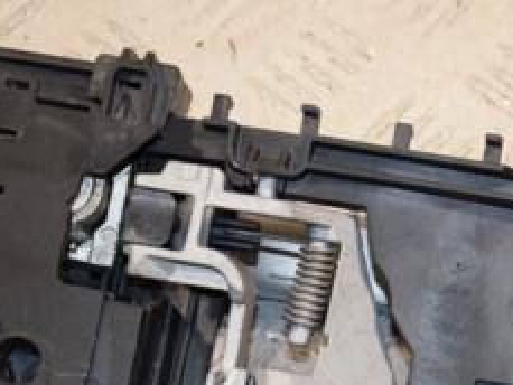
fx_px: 2684
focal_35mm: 181
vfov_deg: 8.2
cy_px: 304
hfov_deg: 10.9
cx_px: 430
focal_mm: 48
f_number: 5.6
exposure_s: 1/125
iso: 560
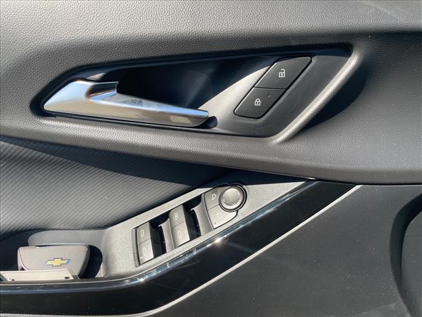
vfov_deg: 53.1
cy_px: 158
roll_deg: -1.8
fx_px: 317
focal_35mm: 26
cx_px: 211
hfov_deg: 67.3
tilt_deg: -37.9
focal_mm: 4.2
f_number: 1.6
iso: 32
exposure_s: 1/407
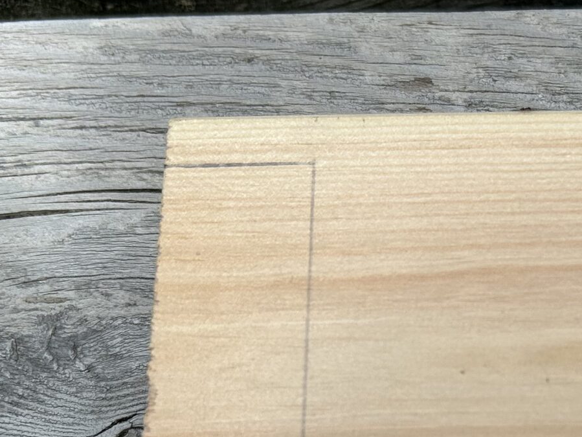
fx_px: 1245
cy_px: 429
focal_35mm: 74
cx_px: 524
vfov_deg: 19.4
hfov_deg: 25.5
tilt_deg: -73.0
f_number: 1.5
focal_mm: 5.7
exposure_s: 1/3356
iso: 50
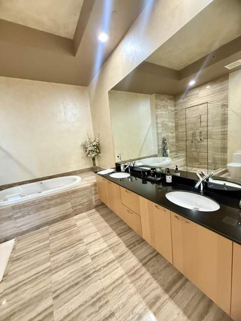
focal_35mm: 14
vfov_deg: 102.1
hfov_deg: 85.7
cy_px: 160
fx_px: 130
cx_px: 120
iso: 800
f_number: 2.2
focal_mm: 2.22
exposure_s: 1/60
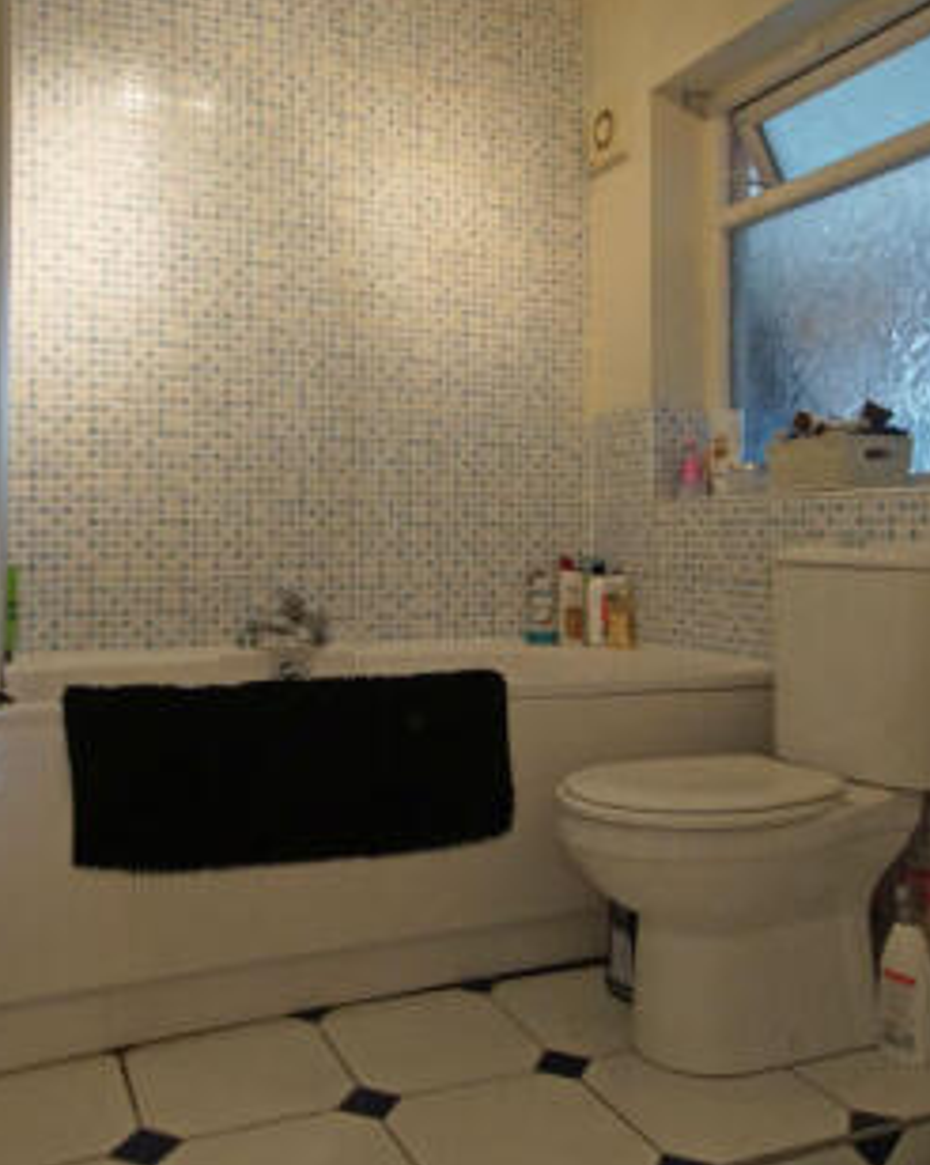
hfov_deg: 48.3
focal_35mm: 30
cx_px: 401
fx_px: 1033
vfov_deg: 58.6
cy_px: 509
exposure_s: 1/60
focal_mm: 10
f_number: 4
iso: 1000
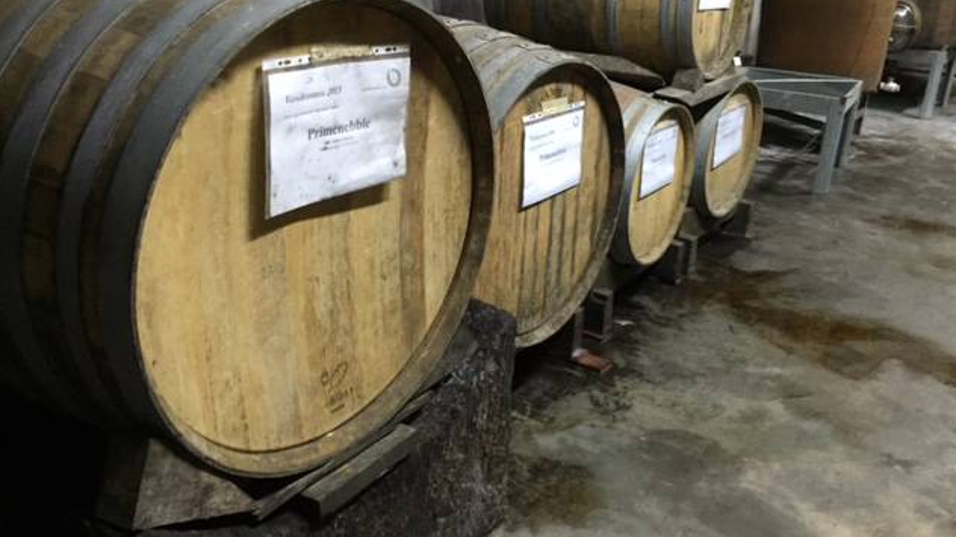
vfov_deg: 36.6
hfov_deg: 61.0
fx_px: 811
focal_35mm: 32
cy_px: 225
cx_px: 480
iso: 250
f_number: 2.2
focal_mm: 4.15
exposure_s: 1/17
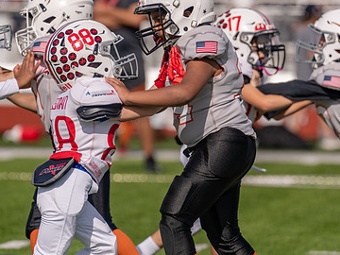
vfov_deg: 3.0
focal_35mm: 491
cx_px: 169
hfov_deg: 4.0
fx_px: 4823
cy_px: 145
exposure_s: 1/4000
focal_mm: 280
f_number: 4
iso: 160
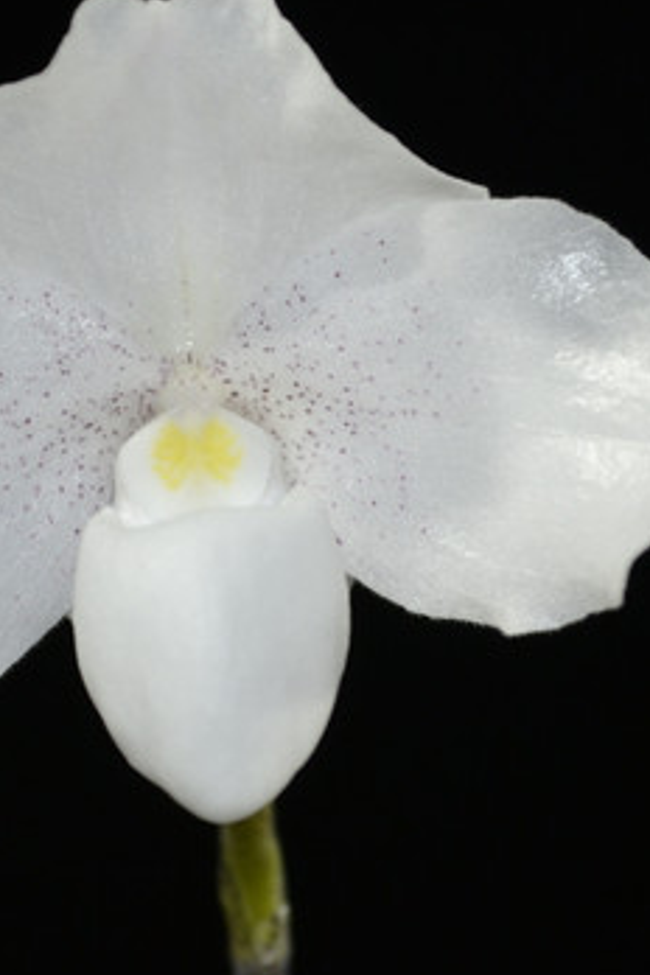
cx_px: 219
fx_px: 4114
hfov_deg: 9.0
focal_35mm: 152
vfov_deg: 13.5
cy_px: 495
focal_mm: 55
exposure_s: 1/60
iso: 400
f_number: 5.6
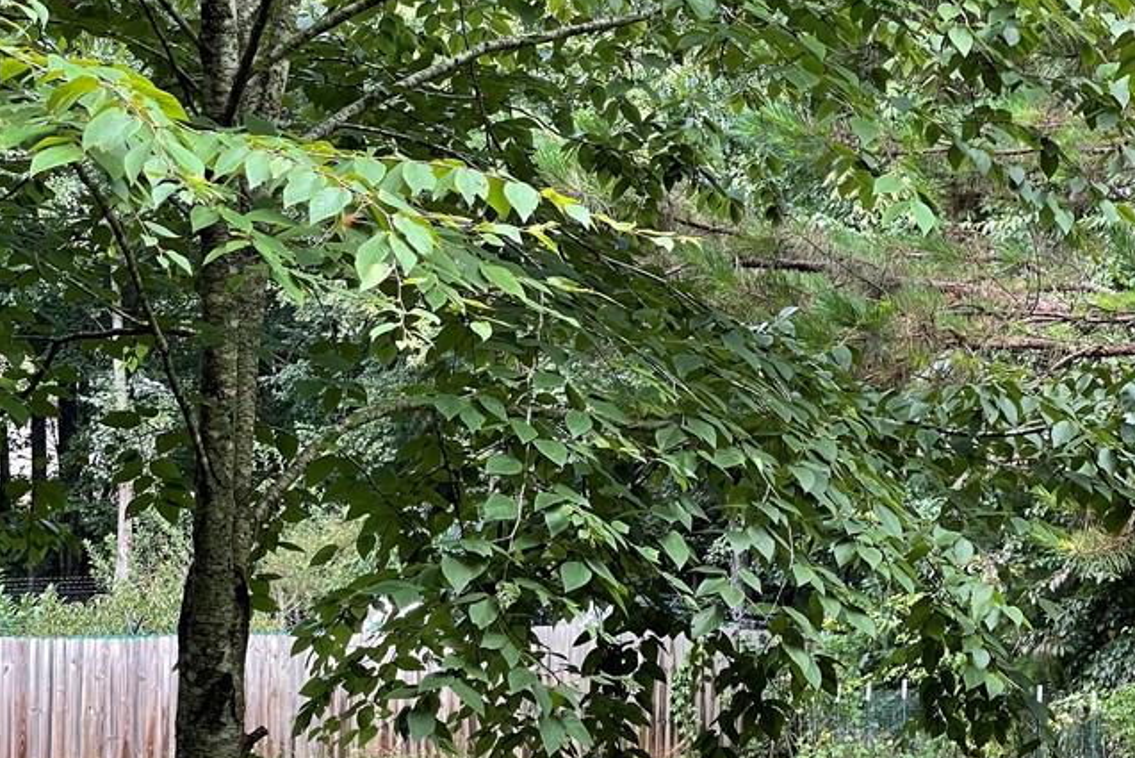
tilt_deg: -4.2
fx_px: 3374
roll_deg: -2.2
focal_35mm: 107
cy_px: 635
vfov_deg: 12.7
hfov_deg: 19.0
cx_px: 738
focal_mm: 7.5
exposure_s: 1/122
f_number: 2.2
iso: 40
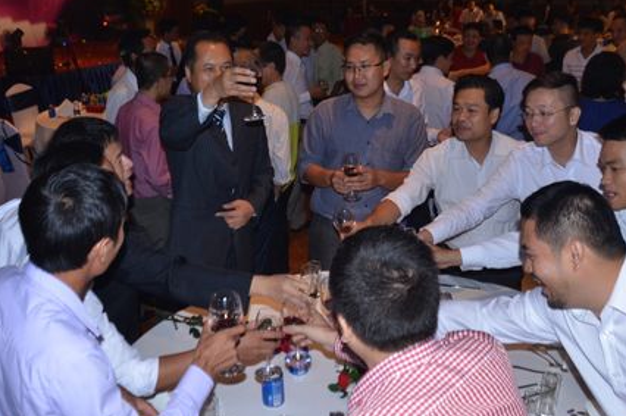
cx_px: 314
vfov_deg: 34.9
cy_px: 185
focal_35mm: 38
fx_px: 660
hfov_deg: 50.7
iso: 640
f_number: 6.3
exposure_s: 1/100
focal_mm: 18
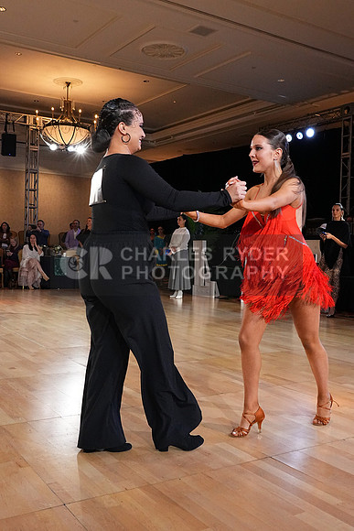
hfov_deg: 36.9
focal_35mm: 36
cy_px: 266
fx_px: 531
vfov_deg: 53.1
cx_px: 177
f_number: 7.1
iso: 5000
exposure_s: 1/200
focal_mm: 24
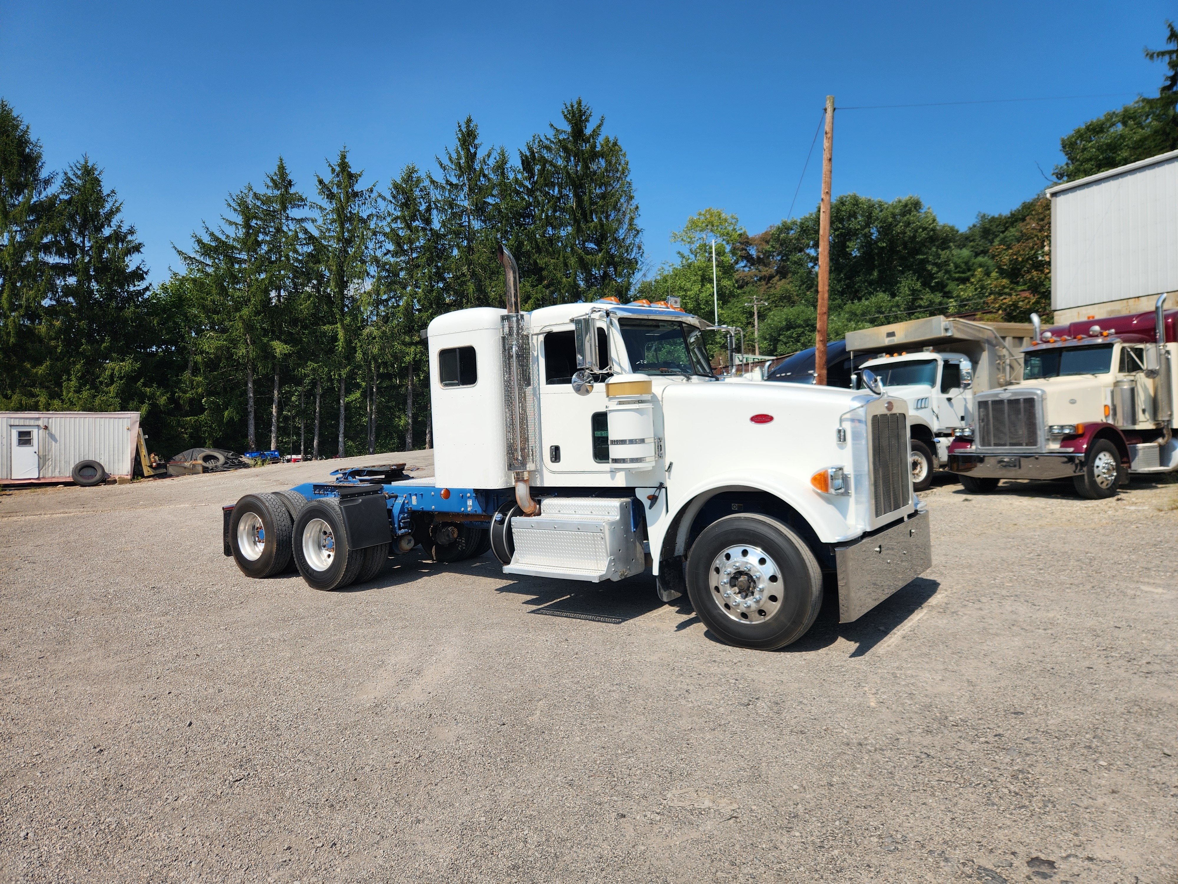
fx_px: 783
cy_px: 442
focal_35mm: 23
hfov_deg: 73.9
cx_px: 589
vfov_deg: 58.9
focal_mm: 5.4
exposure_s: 1/2410
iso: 20
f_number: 1.8
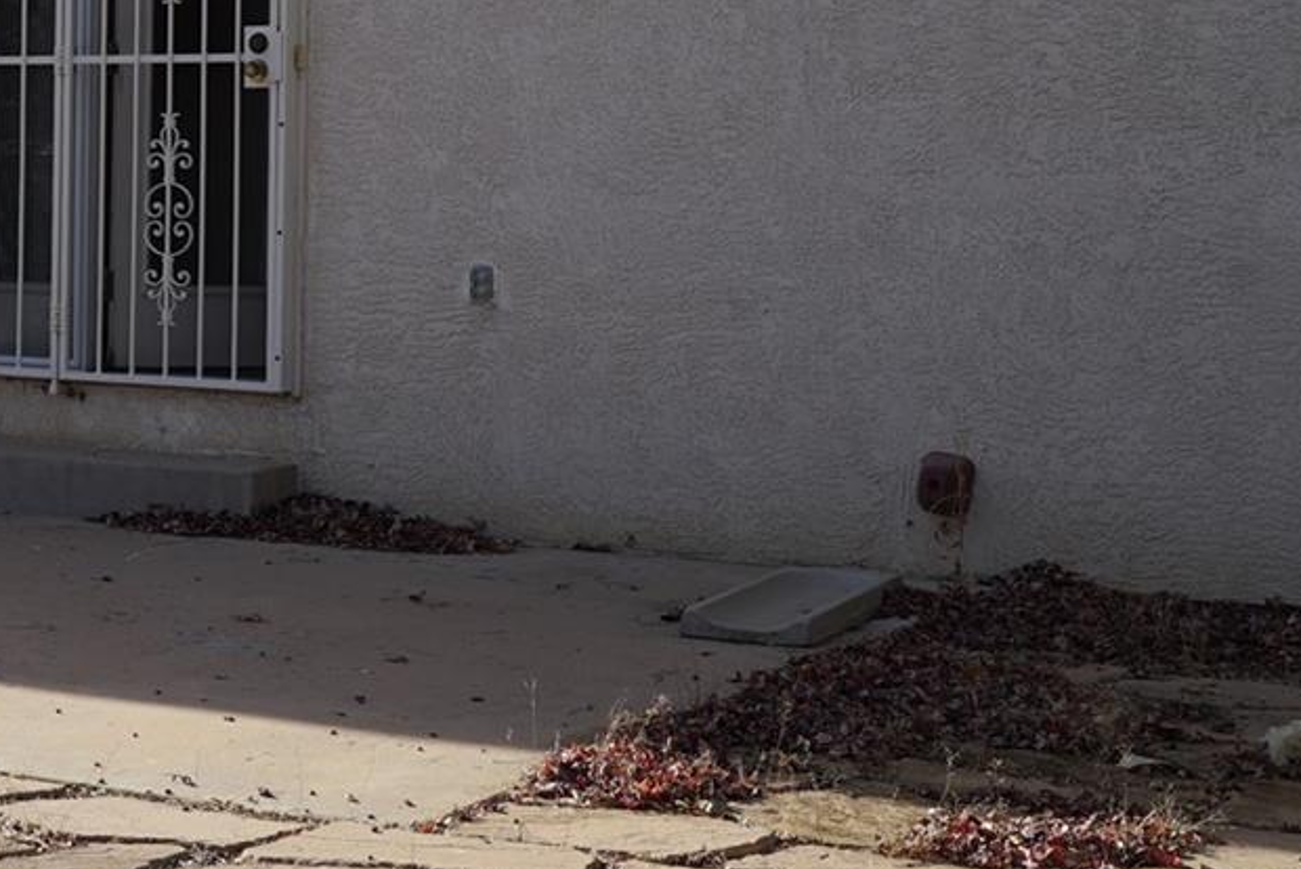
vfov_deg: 16.8
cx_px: -262
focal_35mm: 80
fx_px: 2892
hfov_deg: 23.2
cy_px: 40
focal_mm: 31
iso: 100
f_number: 8
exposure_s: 1/200
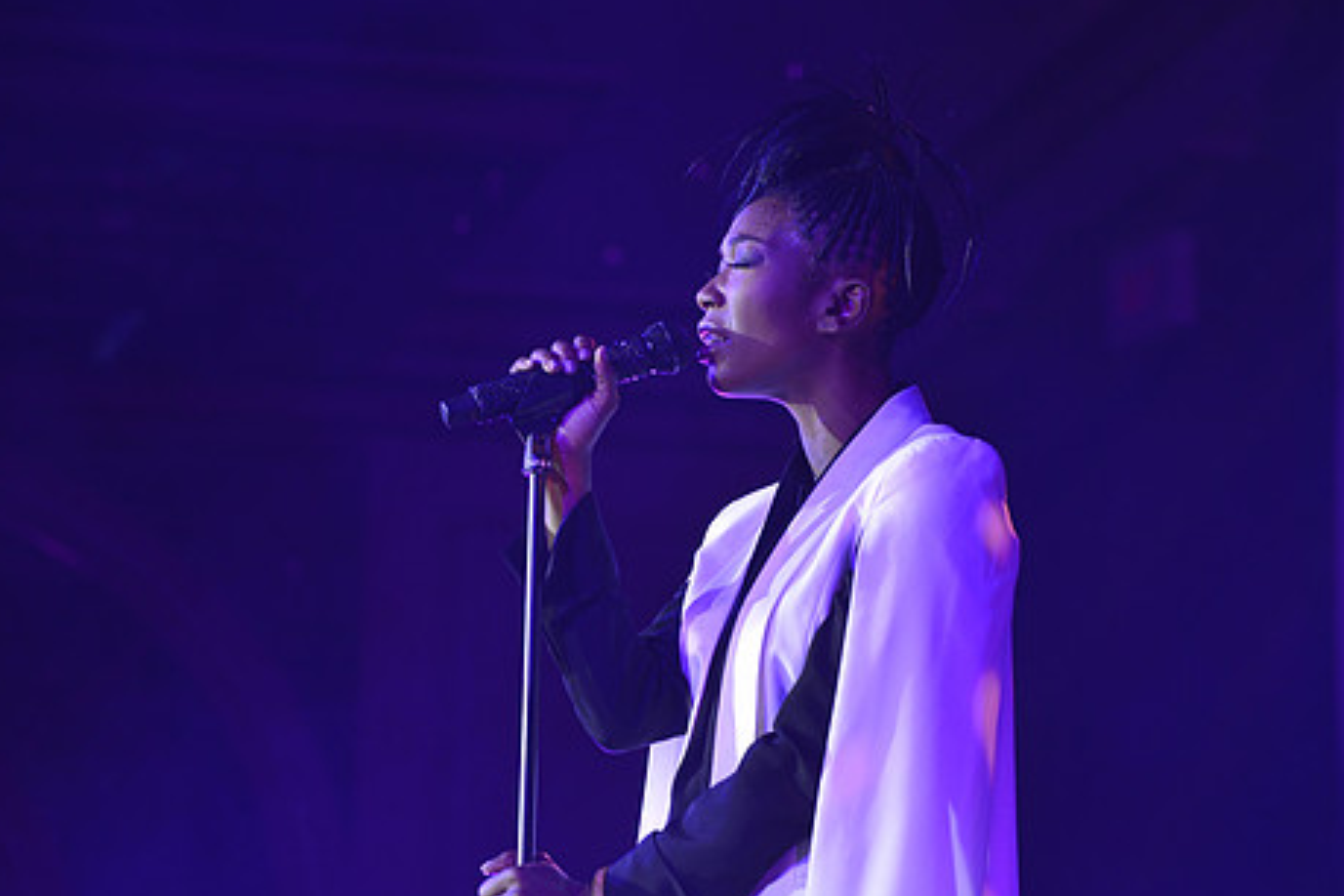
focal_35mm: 177
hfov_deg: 11.6
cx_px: 668
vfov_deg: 7.8
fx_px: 6607
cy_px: 473
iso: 640
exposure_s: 1/125
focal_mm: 140
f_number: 7.1
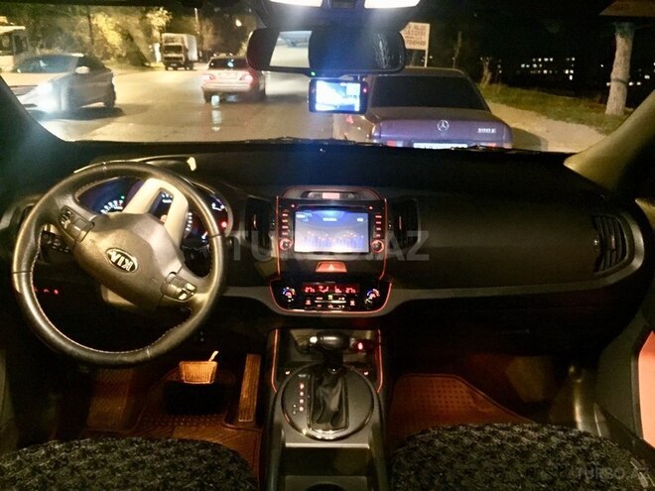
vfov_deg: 48.2
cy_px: 246
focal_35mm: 29
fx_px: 549
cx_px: 328
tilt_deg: -18.9
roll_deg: +3.2
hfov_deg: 61.7
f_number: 2.2
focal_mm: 4.15
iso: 2000
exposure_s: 1/17
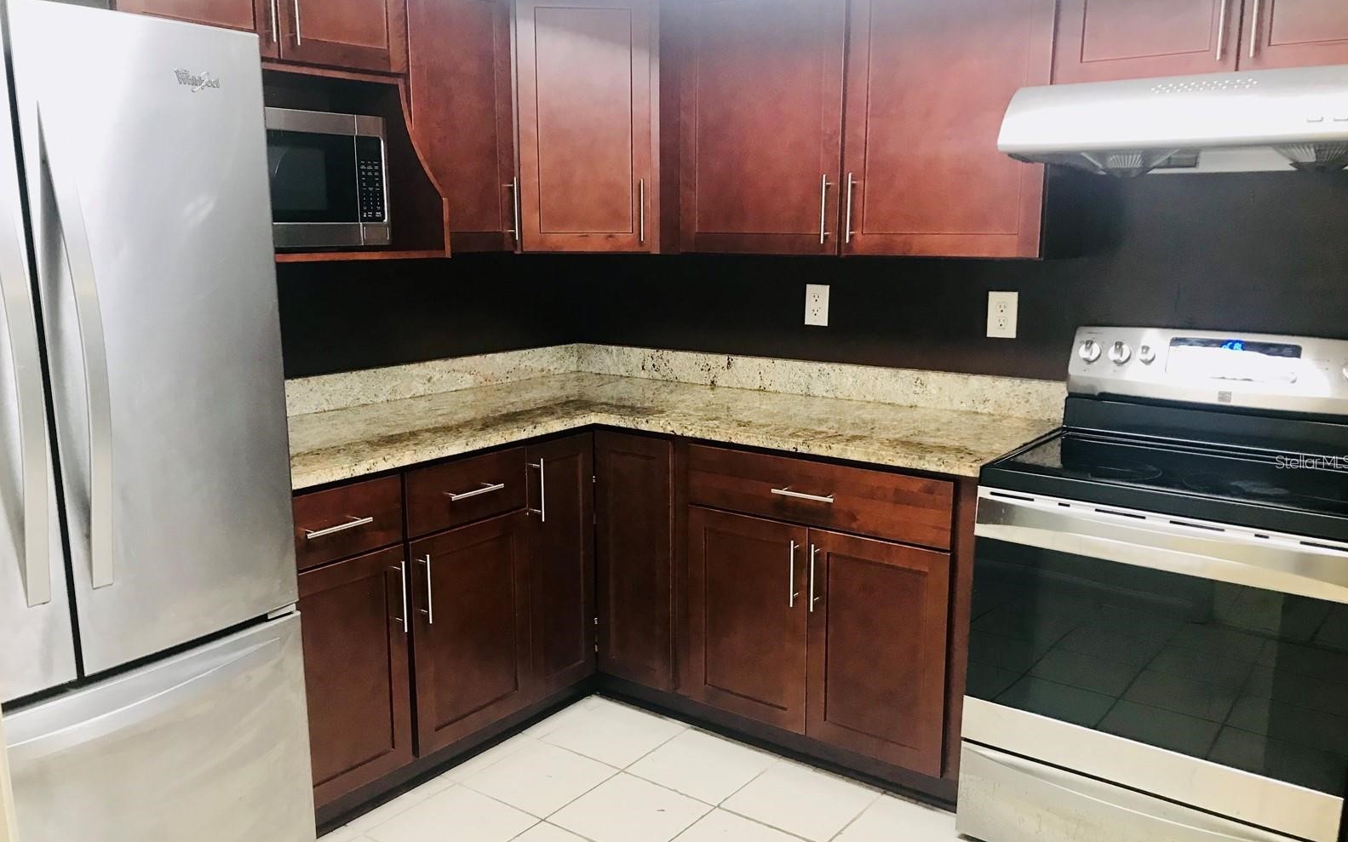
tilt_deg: -12.3
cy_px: 461
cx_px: 674
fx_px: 1102
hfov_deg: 62.9
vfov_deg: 41.8
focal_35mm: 30
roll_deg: +0.5
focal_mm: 3.99
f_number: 1.8
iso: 40
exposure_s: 1/17
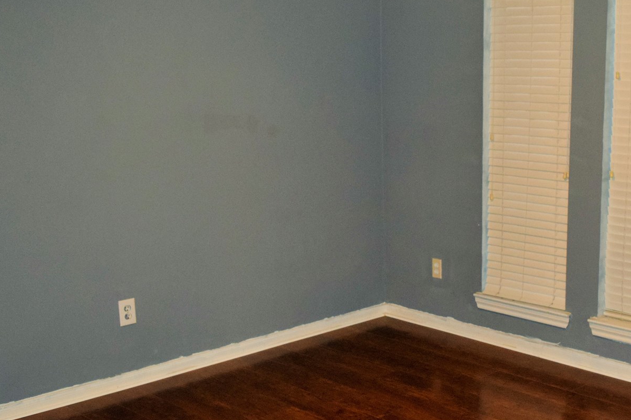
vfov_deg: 27.5
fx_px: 859
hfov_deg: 39.0
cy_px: 233
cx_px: 495
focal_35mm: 49
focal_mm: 18
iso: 1800
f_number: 3.5
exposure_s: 1/60
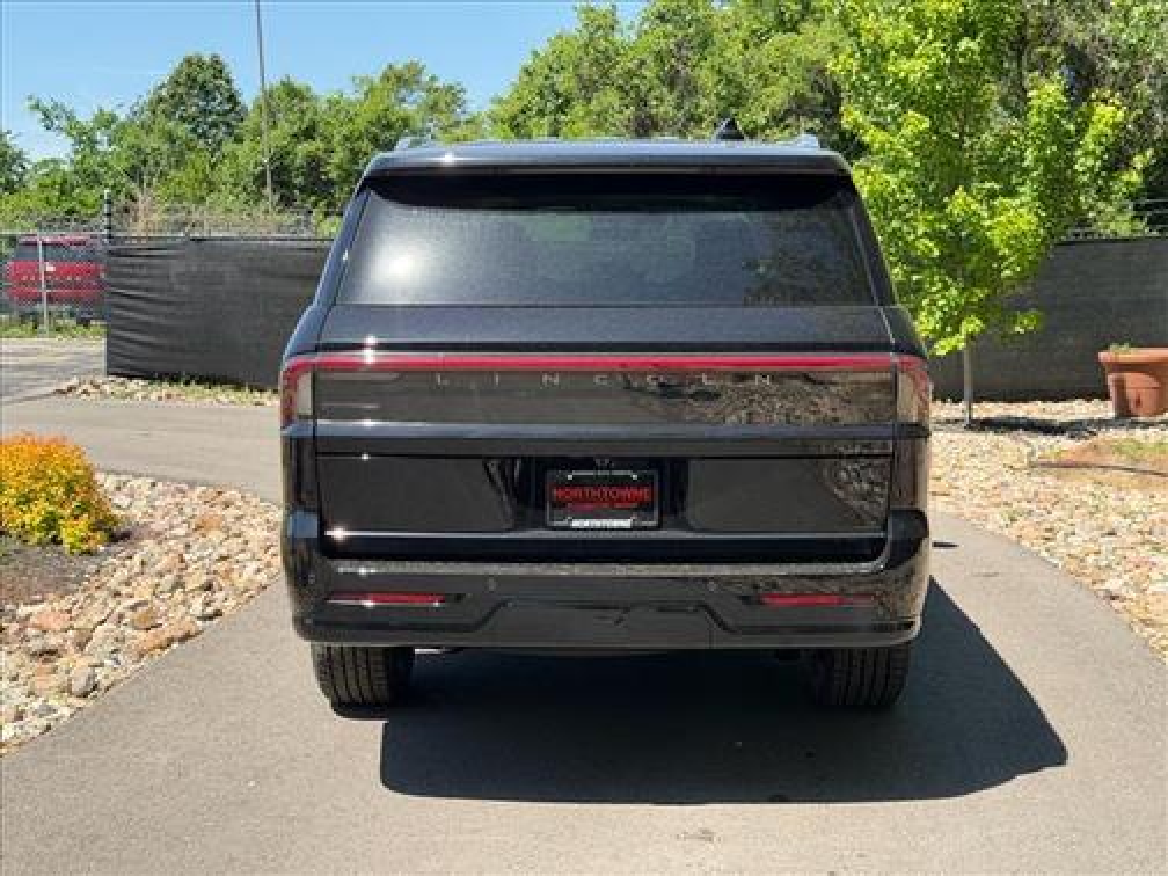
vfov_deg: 30.3
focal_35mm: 48
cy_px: 438
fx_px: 1620
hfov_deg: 39.7
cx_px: 584
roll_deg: +2.8
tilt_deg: -7.0
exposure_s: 1/2273
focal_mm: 6.76
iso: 80
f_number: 1.78
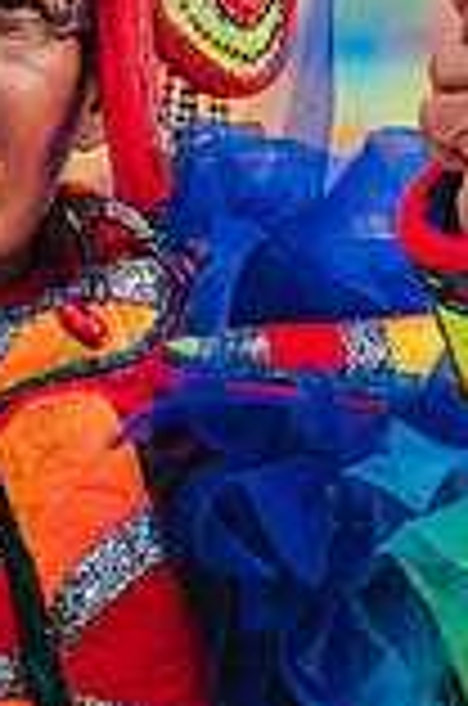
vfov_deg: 3.3
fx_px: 12378
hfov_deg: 2.2
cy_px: 202
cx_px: 106
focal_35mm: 632
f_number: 5.6
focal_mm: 220
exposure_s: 1/1600
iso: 640
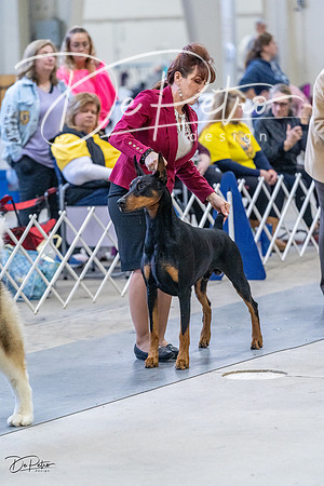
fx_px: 2376
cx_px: 162
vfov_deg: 11.7
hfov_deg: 7.8
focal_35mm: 176
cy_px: 243
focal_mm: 176
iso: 6400
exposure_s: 1/320
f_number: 4
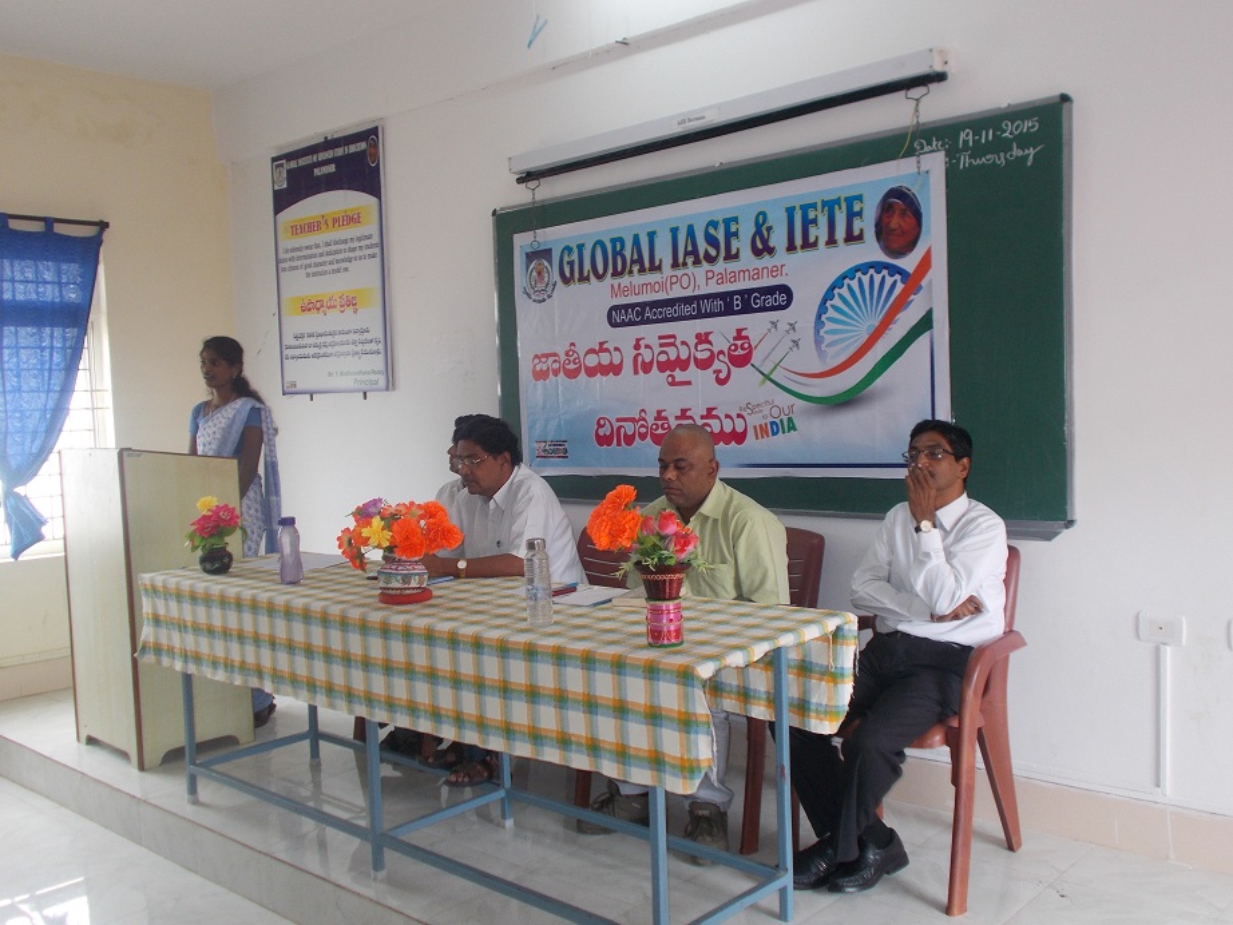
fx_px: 1211
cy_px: 462
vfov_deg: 41.8
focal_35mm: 34
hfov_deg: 53.9
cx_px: 616
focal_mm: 6
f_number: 3.6
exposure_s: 1/25
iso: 100
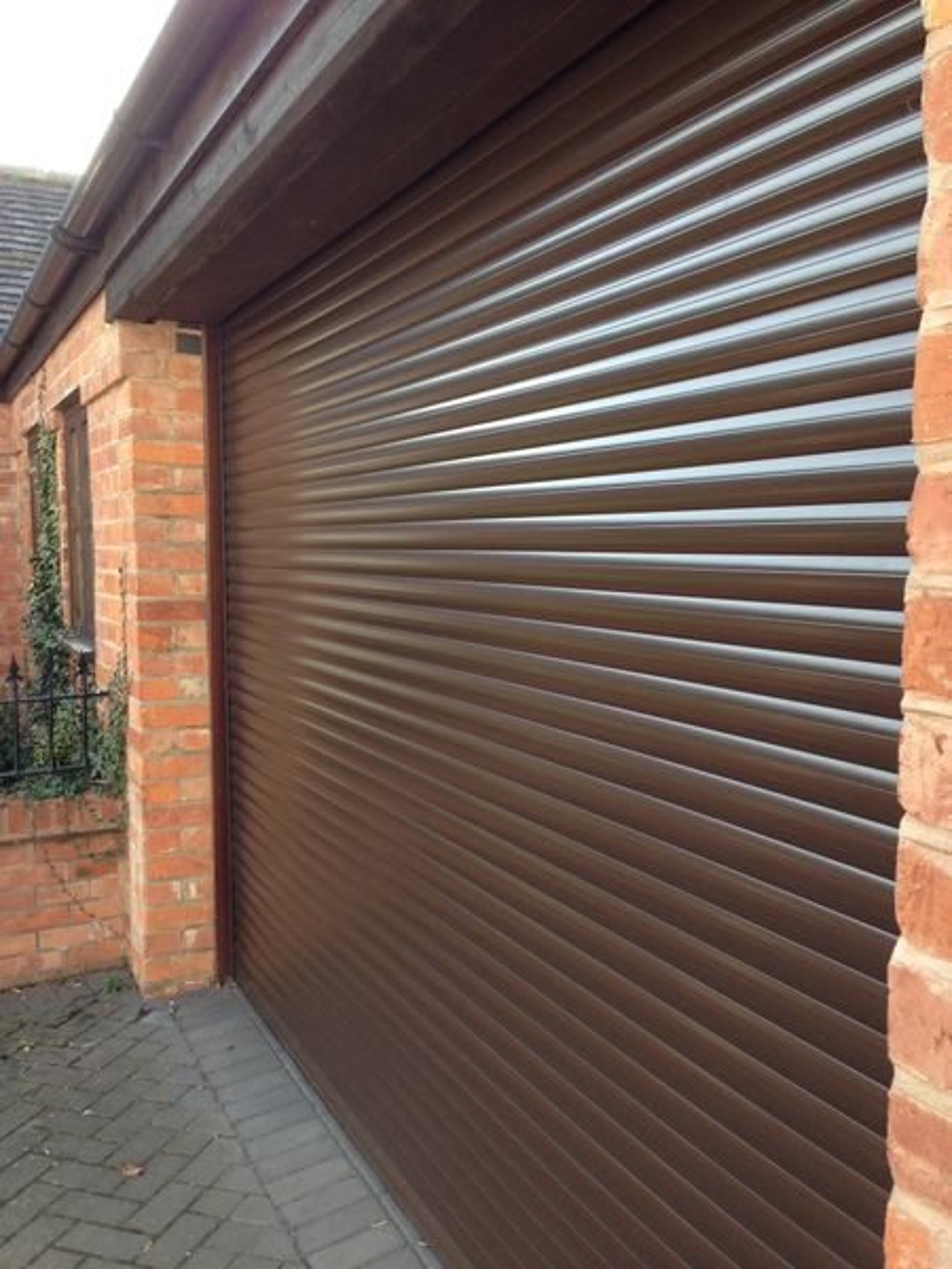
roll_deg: -0.4
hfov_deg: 42.9
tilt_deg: -4.5
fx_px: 1210
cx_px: 476
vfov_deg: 55.4
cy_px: 634
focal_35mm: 33
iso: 50
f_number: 2.4
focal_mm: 4.12
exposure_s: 1/120
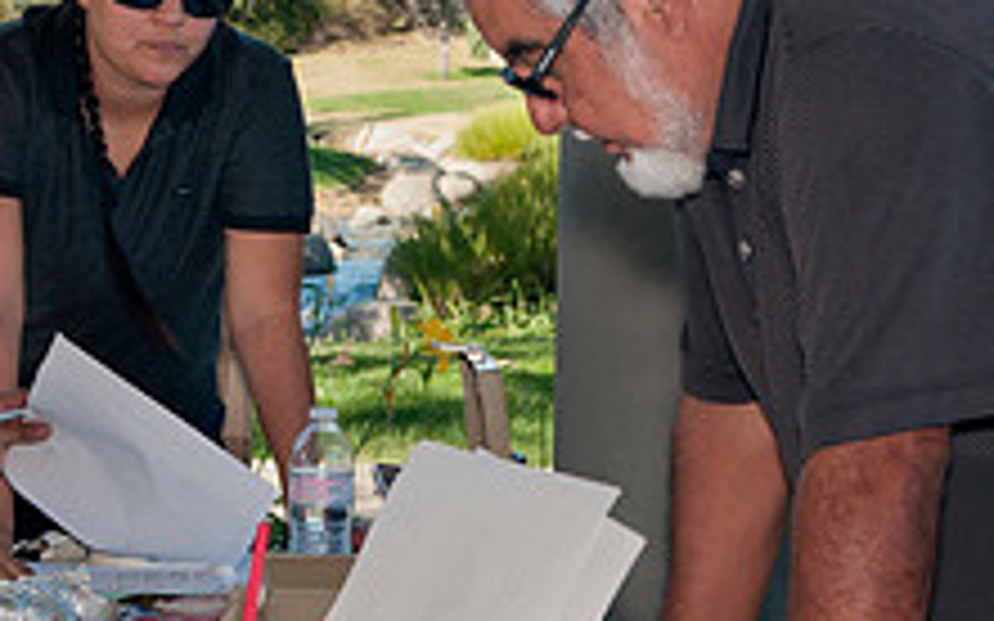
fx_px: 3981
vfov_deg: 8.9
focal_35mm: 147
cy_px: 98
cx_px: 612
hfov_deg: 14.2
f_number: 6.3
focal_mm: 34
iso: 200
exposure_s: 1/160
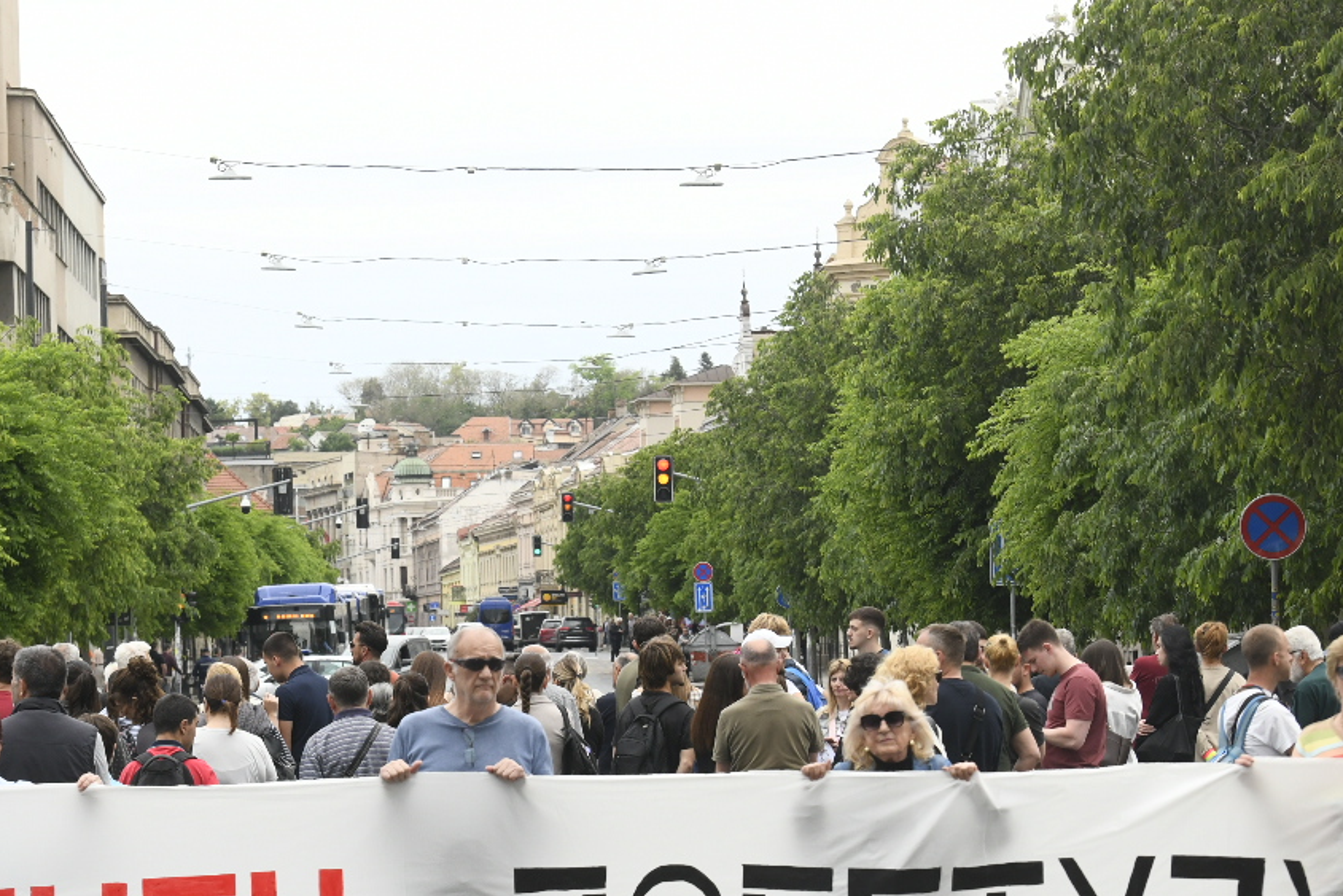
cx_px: 496
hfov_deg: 12.4
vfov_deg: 8.3
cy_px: 656
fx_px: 6156
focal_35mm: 165
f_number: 6.3
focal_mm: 86
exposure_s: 1/1000
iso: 640
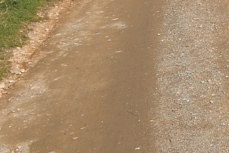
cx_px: 403
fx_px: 871
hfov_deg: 13.5
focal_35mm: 137
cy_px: -71
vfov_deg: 9.7
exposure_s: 1/400
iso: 100
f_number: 10
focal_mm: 18
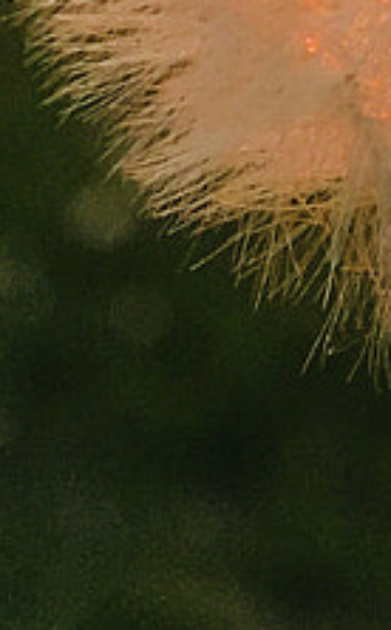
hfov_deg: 5.9
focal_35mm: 222
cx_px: 487
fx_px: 3800
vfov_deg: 8.1
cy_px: -1269
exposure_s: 1/113
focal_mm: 4.15
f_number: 2.2
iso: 25
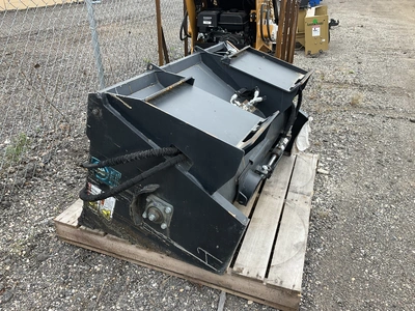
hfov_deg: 61.7
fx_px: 348
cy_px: 156
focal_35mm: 29
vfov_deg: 48.2
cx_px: 208
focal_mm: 3
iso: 20
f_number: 1.8
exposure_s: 1/164
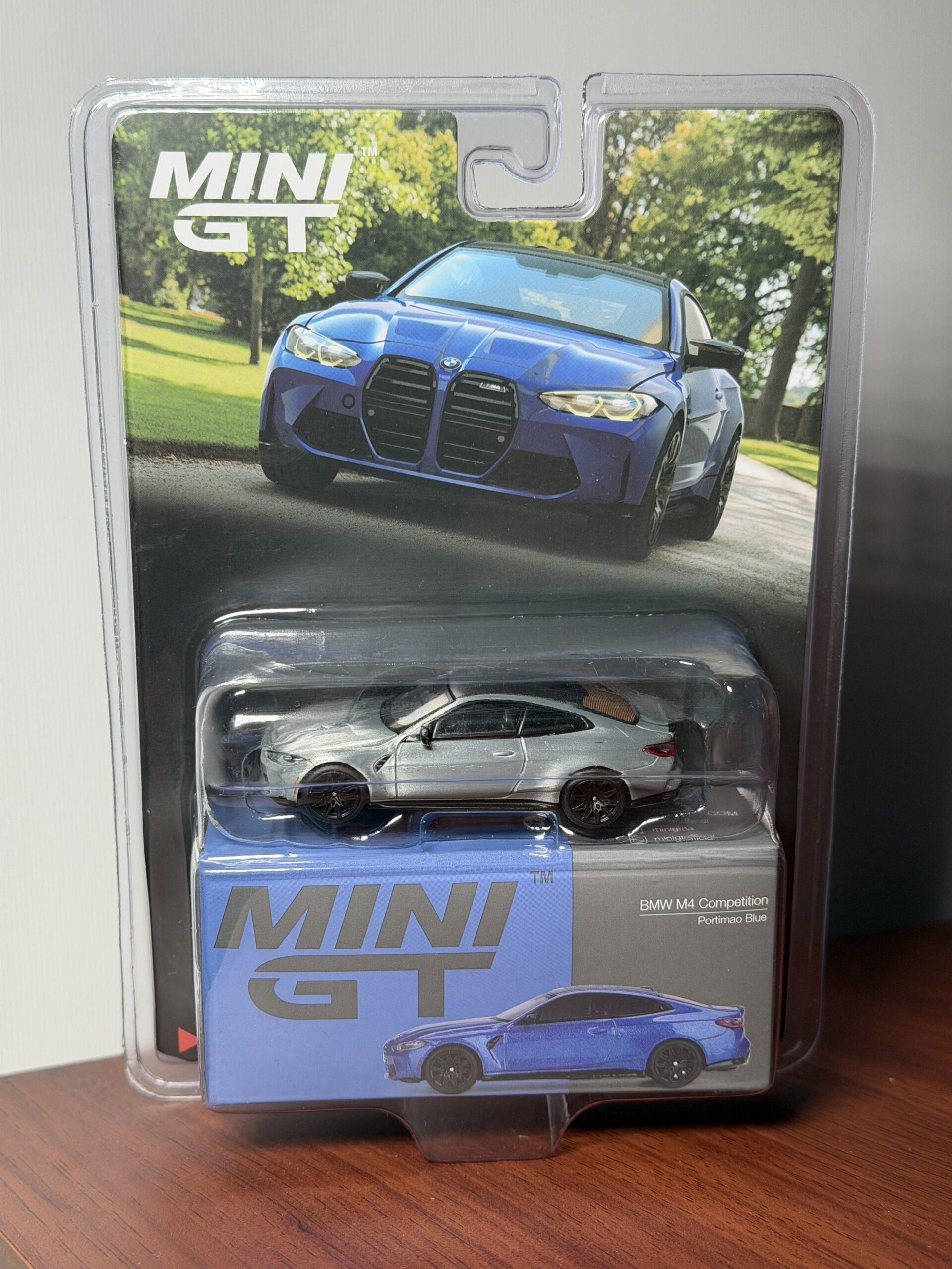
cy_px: 634
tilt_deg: -2.4
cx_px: 476
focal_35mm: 48
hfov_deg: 30.3
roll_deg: +1.1
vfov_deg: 39.7
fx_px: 1760
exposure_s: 1/121
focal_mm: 6.76
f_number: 1.78
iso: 80
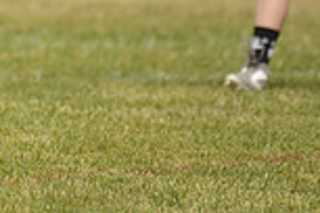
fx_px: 13483
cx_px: -236
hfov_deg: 1.4
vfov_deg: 0.9
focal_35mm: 1517
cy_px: -188
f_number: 4
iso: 800
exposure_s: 1/4000
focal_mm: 400
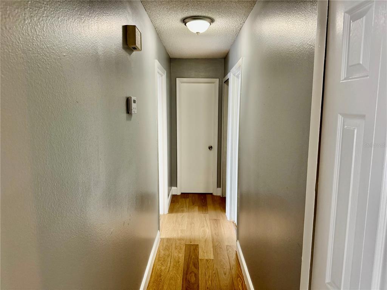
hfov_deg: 71.6
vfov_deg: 56.8
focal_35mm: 24
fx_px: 268
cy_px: 145
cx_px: 194
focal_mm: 6.76
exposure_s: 1/60
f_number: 1.78
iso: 160
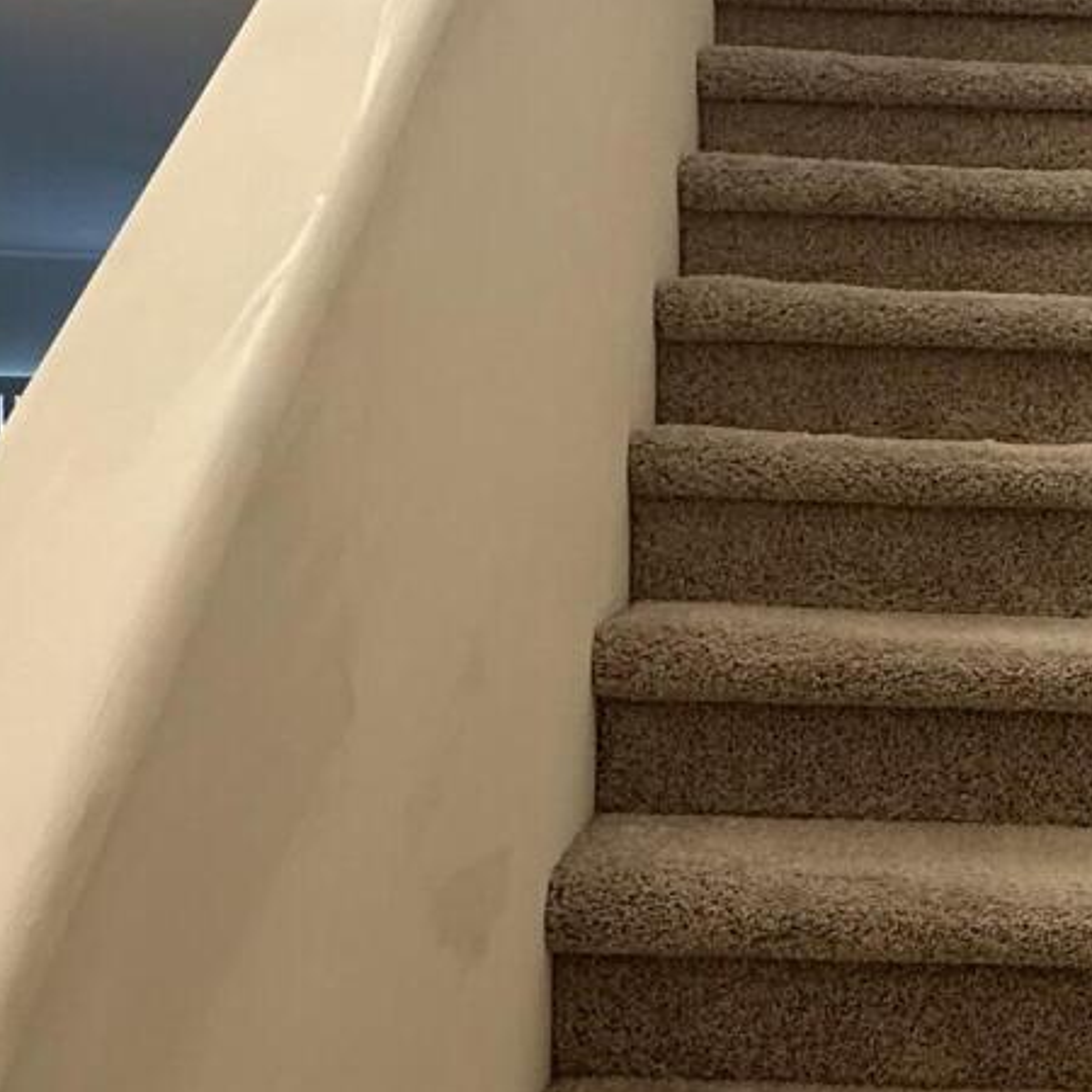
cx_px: 878
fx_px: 1963
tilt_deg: -5.9
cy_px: 696
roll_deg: -2.1
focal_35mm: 55
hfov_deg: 30.3
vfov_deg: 30.9
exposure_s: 1/60
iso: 320
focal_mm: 2.22
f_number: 2.2
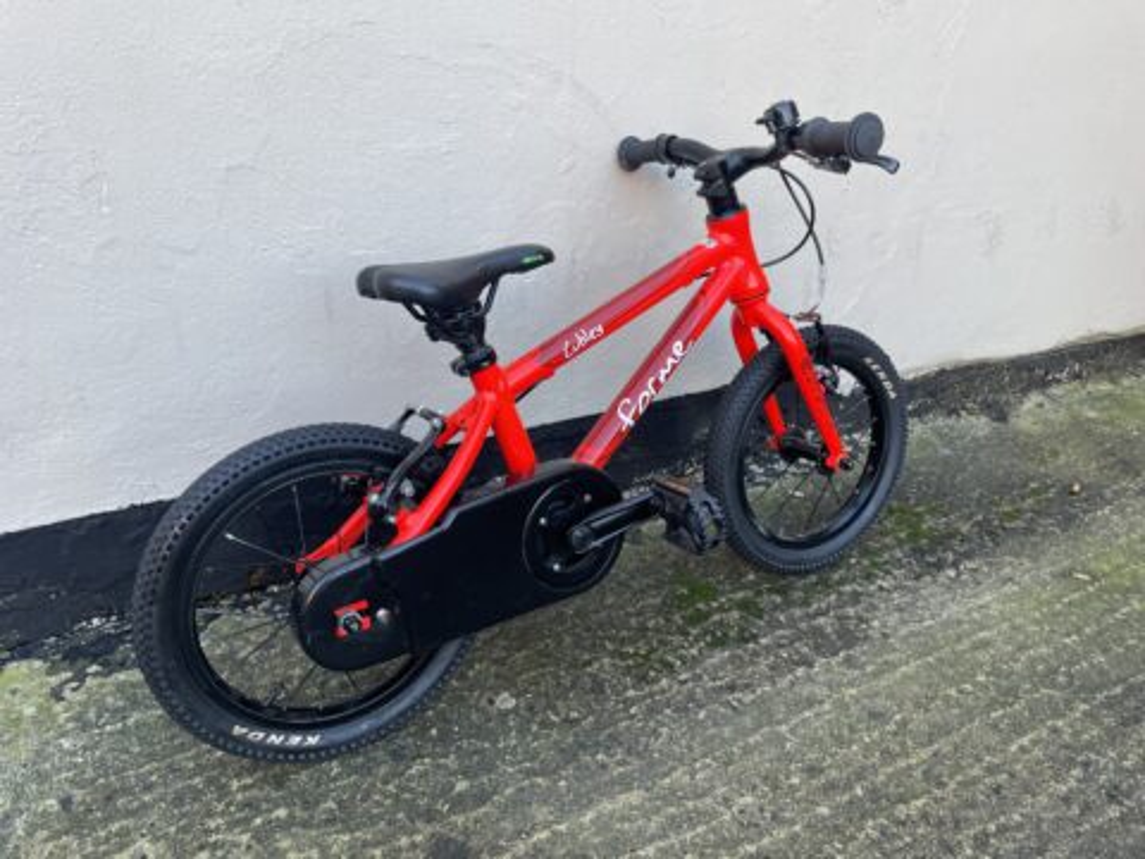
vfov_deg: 53.1
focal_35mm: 26
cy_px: 430
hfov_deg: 67.3
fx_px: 860
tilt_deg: -21.3
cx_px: 572
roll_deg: -1.4
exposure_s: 1/121
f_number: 1.6
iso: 40
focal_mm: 4.2
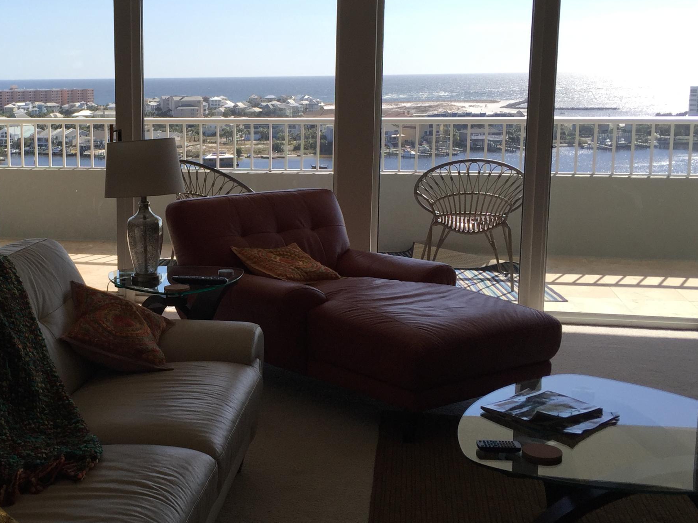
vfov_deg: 29.7
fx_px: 988
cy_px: 245
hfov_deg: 37.8
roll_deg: -0.5
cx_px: 160
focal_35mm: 49
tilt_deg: -8.5
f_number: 2.2
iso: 32
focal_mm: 4.15
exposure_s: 1/732
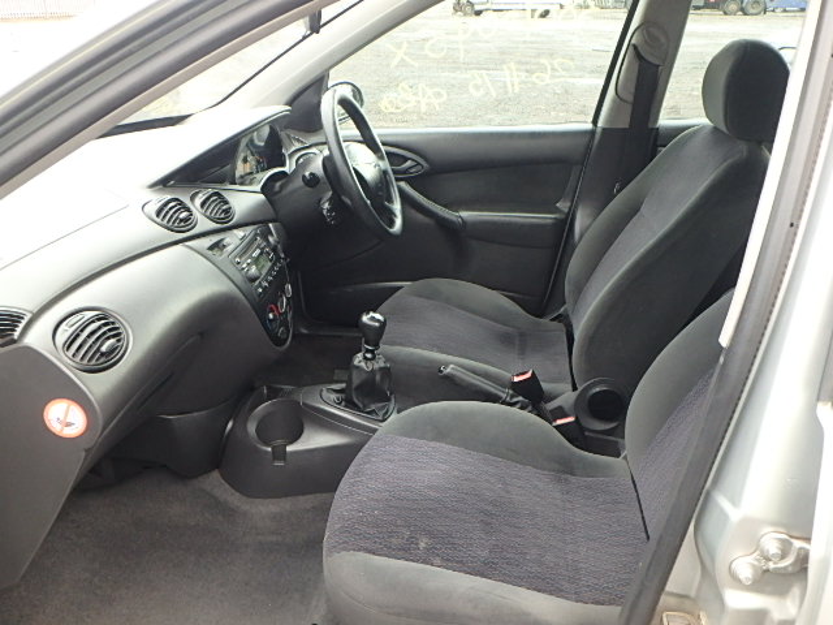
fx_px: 746
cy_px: 312
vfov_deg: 45.4
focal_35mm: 31
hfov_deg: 58.4
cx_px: 416
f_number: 4.7
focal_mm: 5.6
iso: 400
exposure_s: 1/40
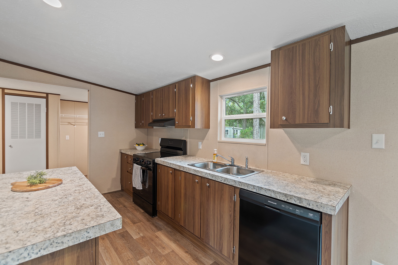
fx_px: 166
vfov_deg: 77.3
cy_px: 132
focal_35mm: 15
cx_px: 199
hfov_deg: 100.4
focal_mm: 10
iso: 100
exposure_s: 1/2.5
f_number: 4.5
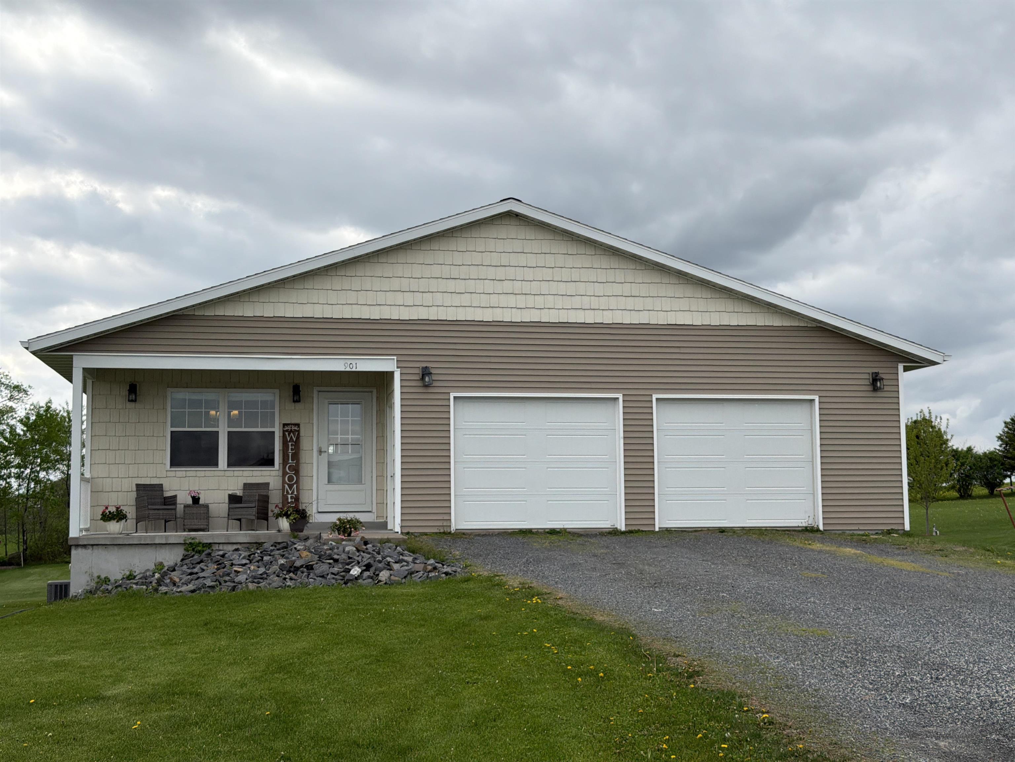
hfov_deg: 39.7
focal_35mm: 48
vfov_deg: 30.3
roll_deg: +0.1
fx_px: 1407
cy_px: 381
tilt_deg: +5.1
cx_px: 508
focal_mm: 6.76
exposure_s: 1/4329
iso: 64
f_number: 1.78
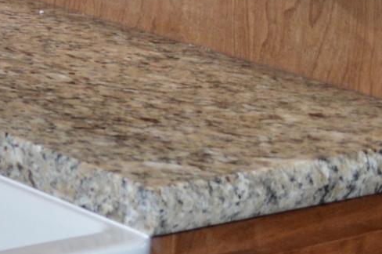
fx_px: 1759
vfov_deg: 7.8
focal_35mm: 166
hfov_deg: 10.1
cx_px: -661
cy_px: -296
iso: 400
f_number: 4
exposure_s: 1/60
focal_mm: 18
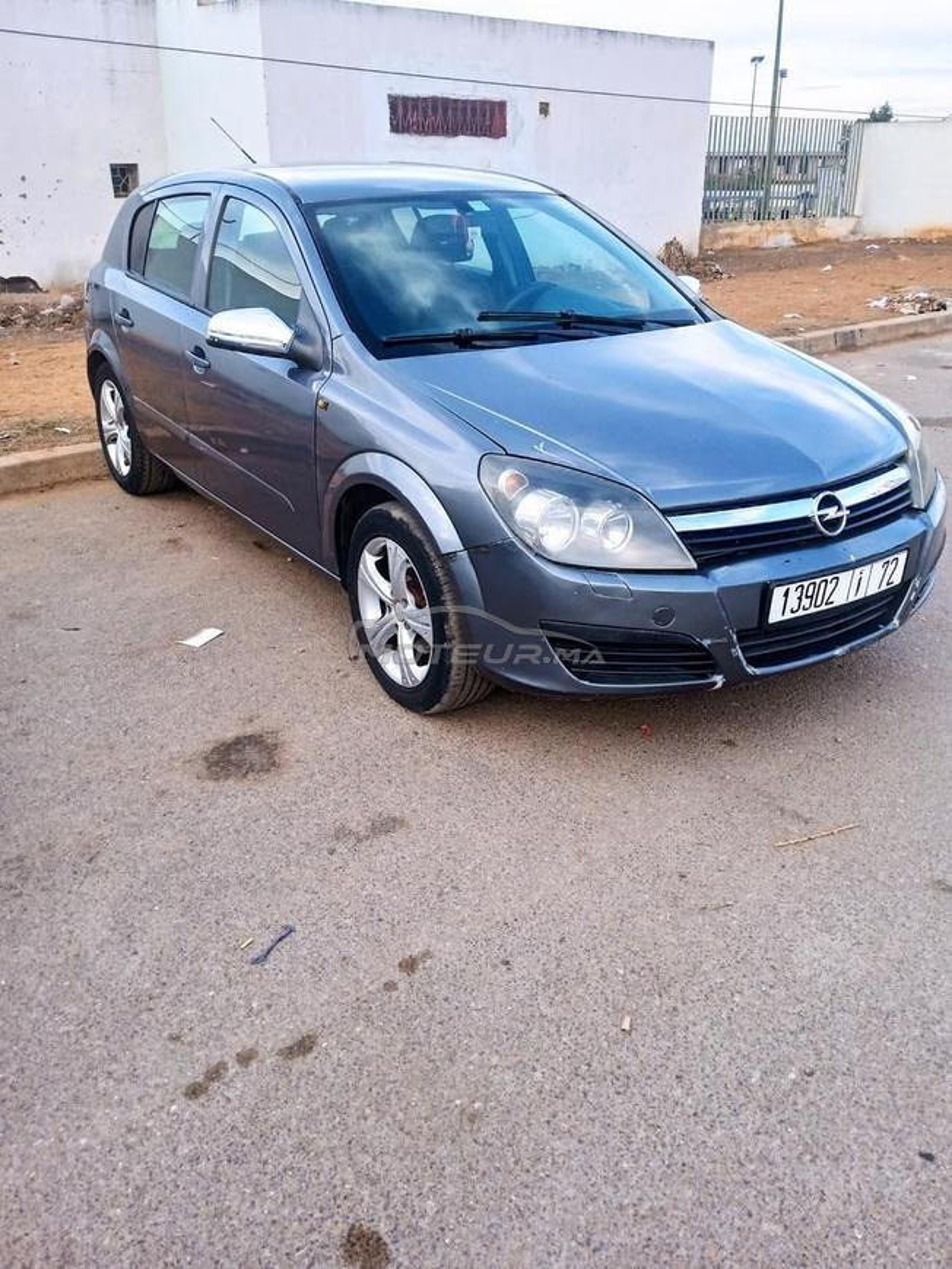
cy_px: 634
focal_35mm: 28
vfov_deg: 63.4
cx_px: 476
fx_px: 1026
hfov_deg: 49.8
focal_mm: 3.43
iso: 131
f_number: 2.2
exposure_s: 1/100
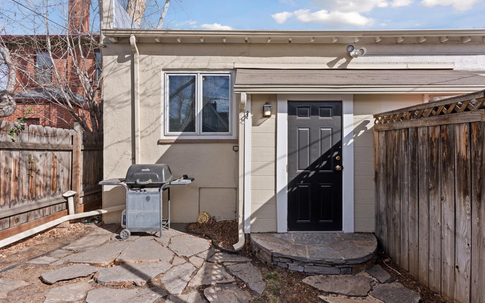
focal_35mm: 18
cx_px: 241
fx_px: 238
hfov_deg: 91.1
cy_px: 146
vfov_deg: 65.0
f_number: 9
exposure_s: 1/500
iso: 400
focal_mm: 17
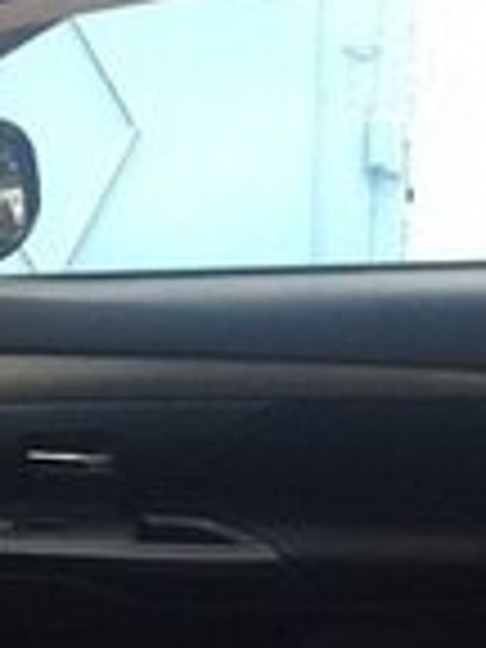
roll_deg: +1.1
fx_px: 1872
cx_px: 171
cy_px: 734
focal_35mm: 100
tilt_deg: -25.7
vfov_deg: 18.8
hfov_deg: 14.8
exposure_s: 1/100
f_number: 2.2
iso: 40
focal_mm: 4.15
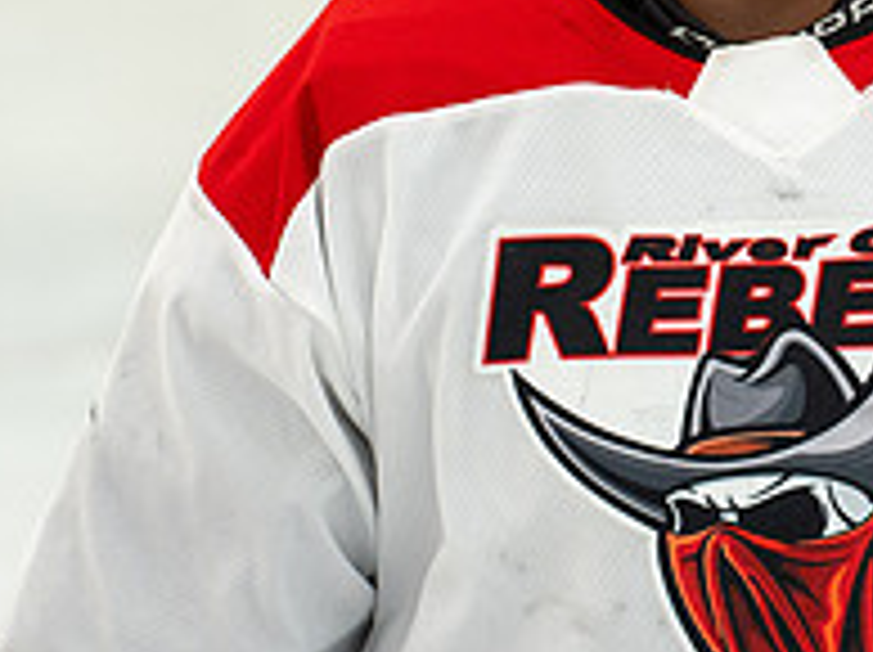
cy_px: -196
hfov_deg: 6.1
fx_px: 8186
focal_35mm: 325
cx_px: 778
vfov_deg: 4.5
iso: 1250
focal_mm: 113
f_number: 4
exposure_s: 1/1600
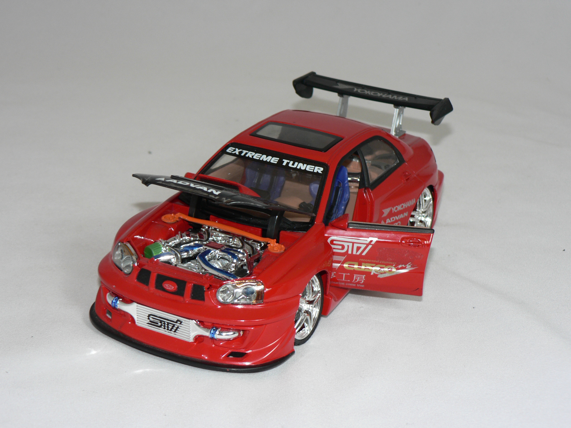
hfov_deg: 26.7
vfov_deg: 20.2
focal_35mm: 73
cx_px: 286
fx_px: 1204
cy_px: 214
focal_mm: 12.2
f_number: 3.2
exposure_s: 1/60
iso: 80
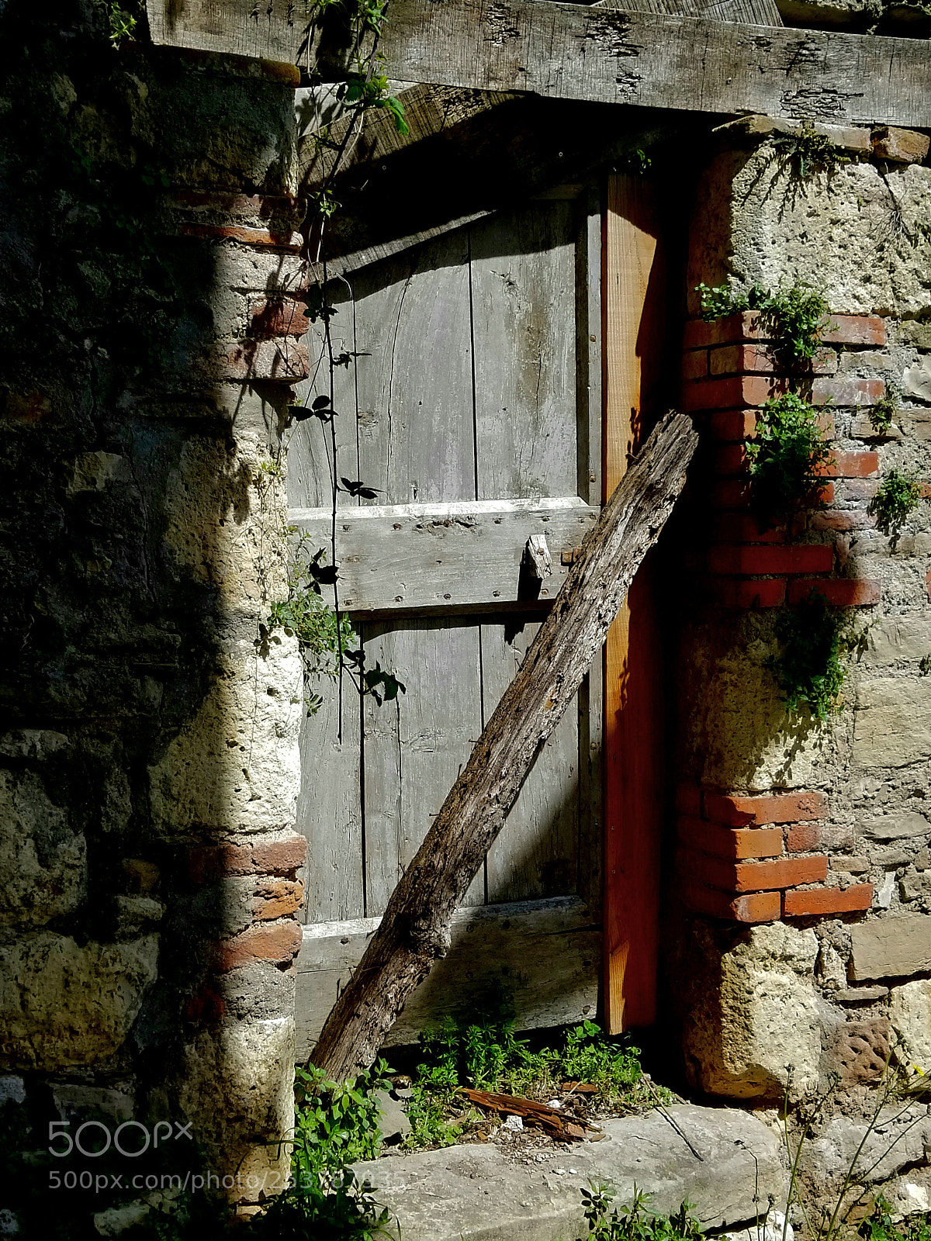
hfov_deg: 53.1
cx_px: 466
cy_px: 620
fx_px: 932
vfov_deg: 67.3
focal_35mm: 26
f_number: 1.7
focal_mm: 4.25
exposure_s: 1/2288
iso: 50
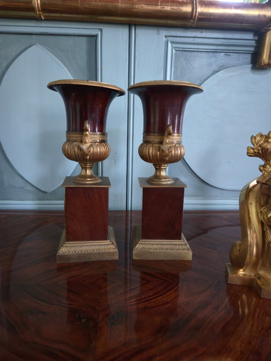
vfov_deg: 73.9
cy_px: 180
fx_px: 240
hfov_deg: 58.9
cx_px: 136
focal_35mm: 23
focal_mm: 5.4
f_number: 1.8
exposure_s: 1/25
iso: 800
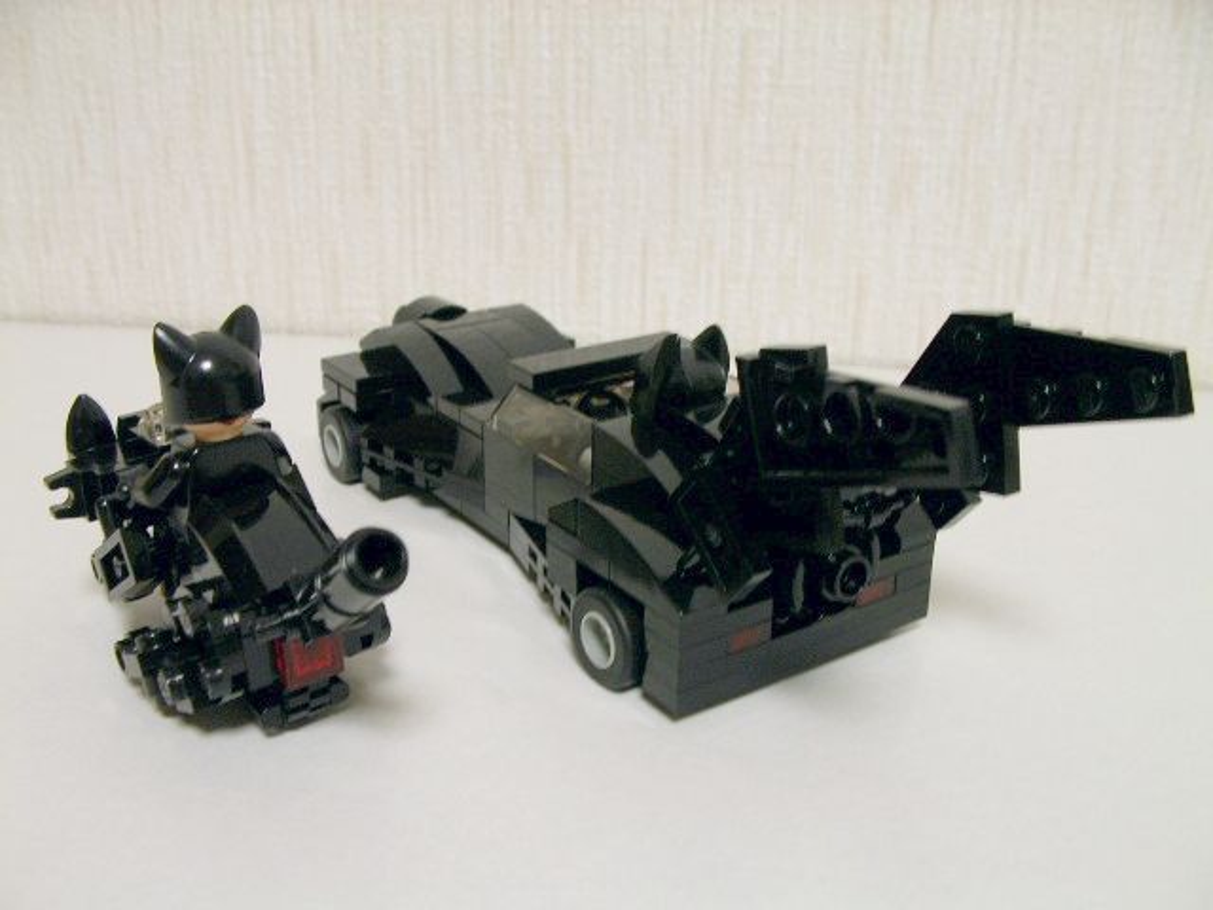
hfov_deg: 49.0
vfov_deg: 37.7
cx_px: 606
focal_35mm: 38
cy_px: 455
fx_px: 1332
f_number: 3.5
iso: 100
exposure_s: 1/12
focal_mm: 5.8
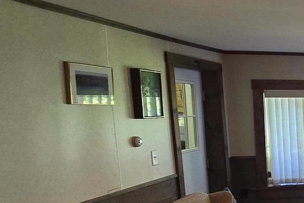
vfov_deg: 28.4
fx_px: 397
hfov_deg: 24.3
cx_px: 516
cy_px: 145
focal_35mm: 47
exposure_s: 1/60
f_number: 2.2
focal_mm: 2.2
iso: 200
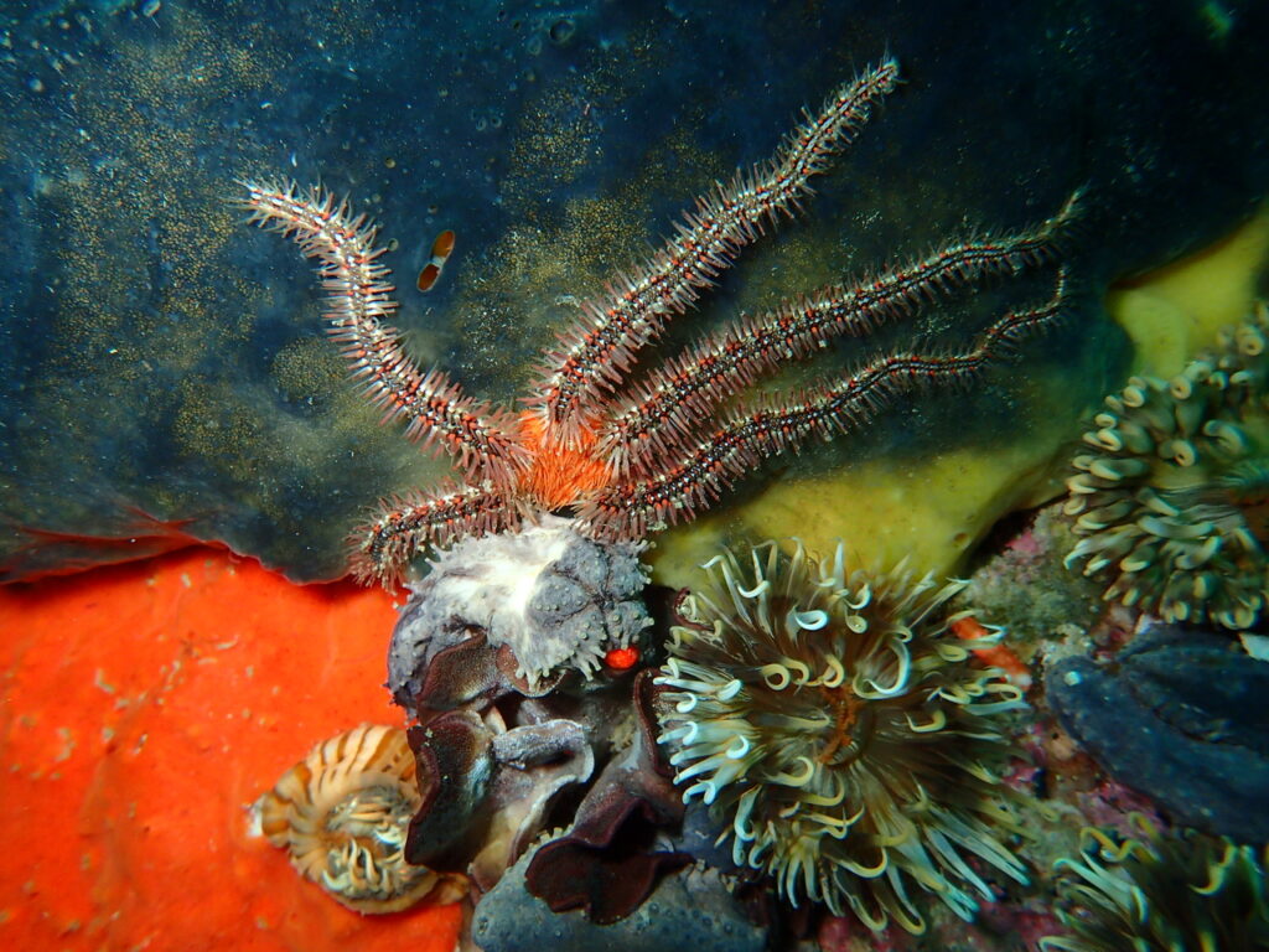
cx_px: 634
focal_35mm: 25
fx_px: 916
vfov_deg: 54.9
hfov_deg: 69.4
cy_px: 476
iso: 200
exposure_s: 1/60
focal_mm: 4.5
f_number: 2.8
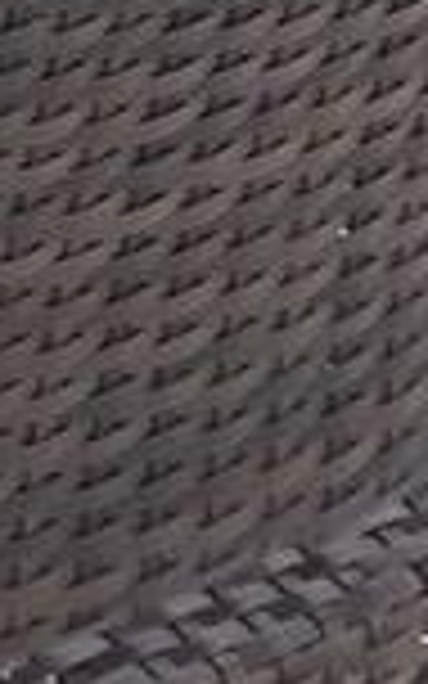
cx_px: -1545
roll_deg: +0.6
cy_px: -1611
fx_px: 4069
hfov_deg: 5.1
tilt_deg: -8.8
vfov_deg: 7.8
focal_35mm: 218
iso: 32
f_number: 1.8
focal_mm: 4.25
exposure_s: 1/270
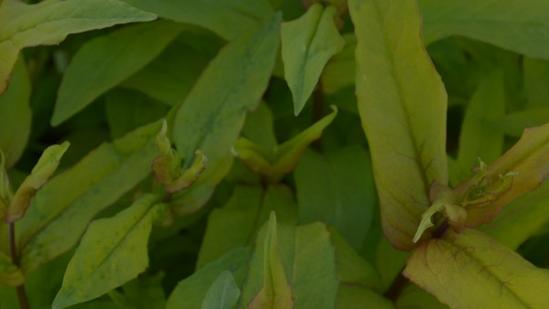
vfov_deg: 9.5
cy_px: 255
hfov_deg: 16.9
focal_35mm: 127
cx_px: 269
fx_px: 1849
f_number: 8
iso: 200
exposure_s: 1/250
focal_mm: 48
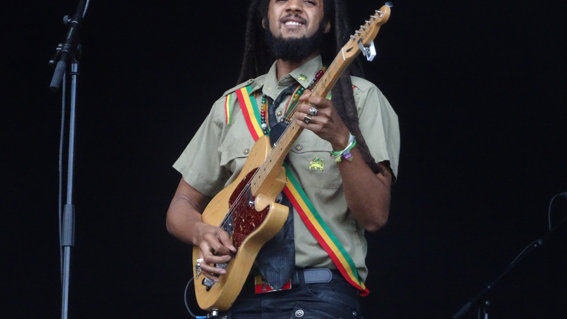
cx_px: 284
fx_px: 3383
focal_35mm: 225
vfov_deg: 5.4
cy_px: 135
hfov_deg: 9.6
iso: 1250
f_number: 6.3
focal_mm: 35.17
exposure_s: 1/250
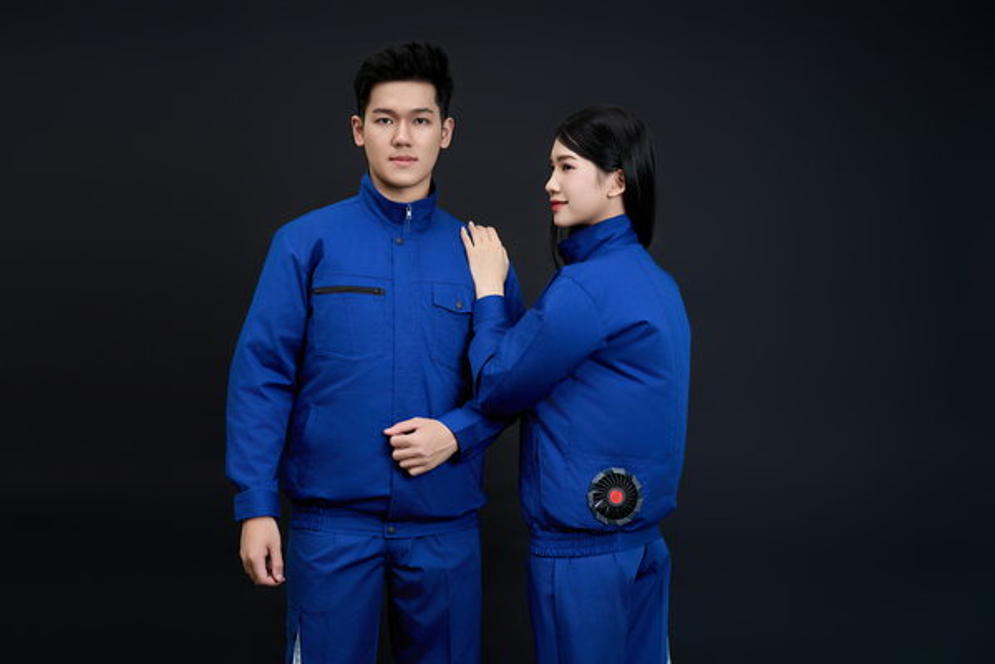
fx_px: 1523
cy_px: 332
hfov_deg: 36.2
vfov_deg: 24.6
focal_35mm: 55
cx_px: 498
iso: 200
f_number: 5
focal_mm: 55.1
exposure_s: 1/200
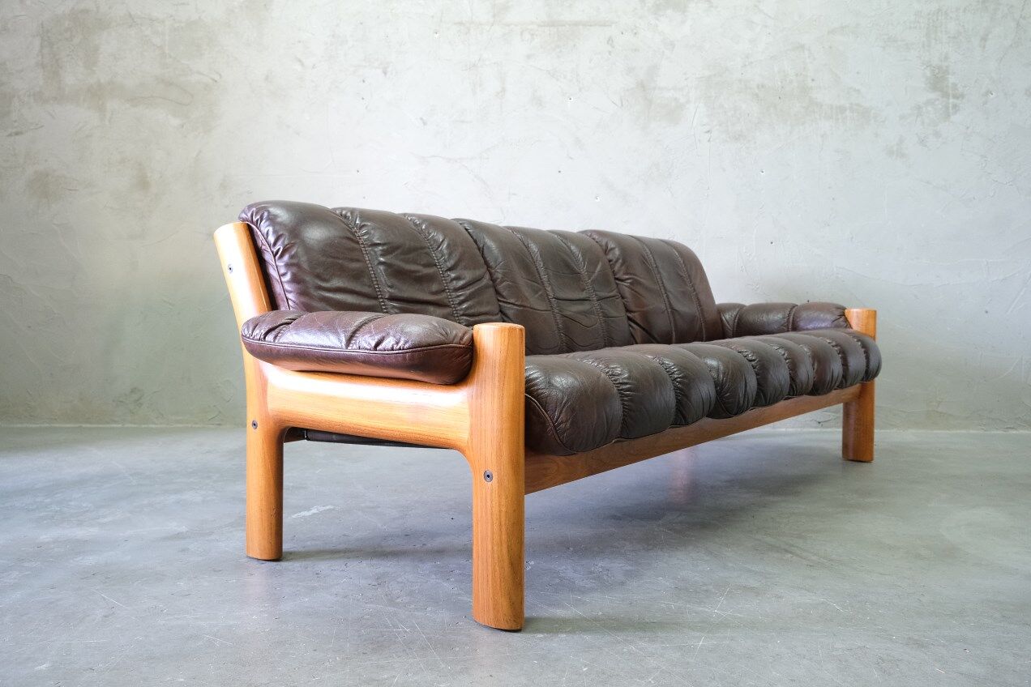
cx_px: 516
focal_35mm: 29
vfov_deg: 45.0
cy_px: 344
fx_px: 830
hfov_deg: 63.7
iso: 1600
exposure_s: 1/27
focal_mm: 19.2
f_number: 4
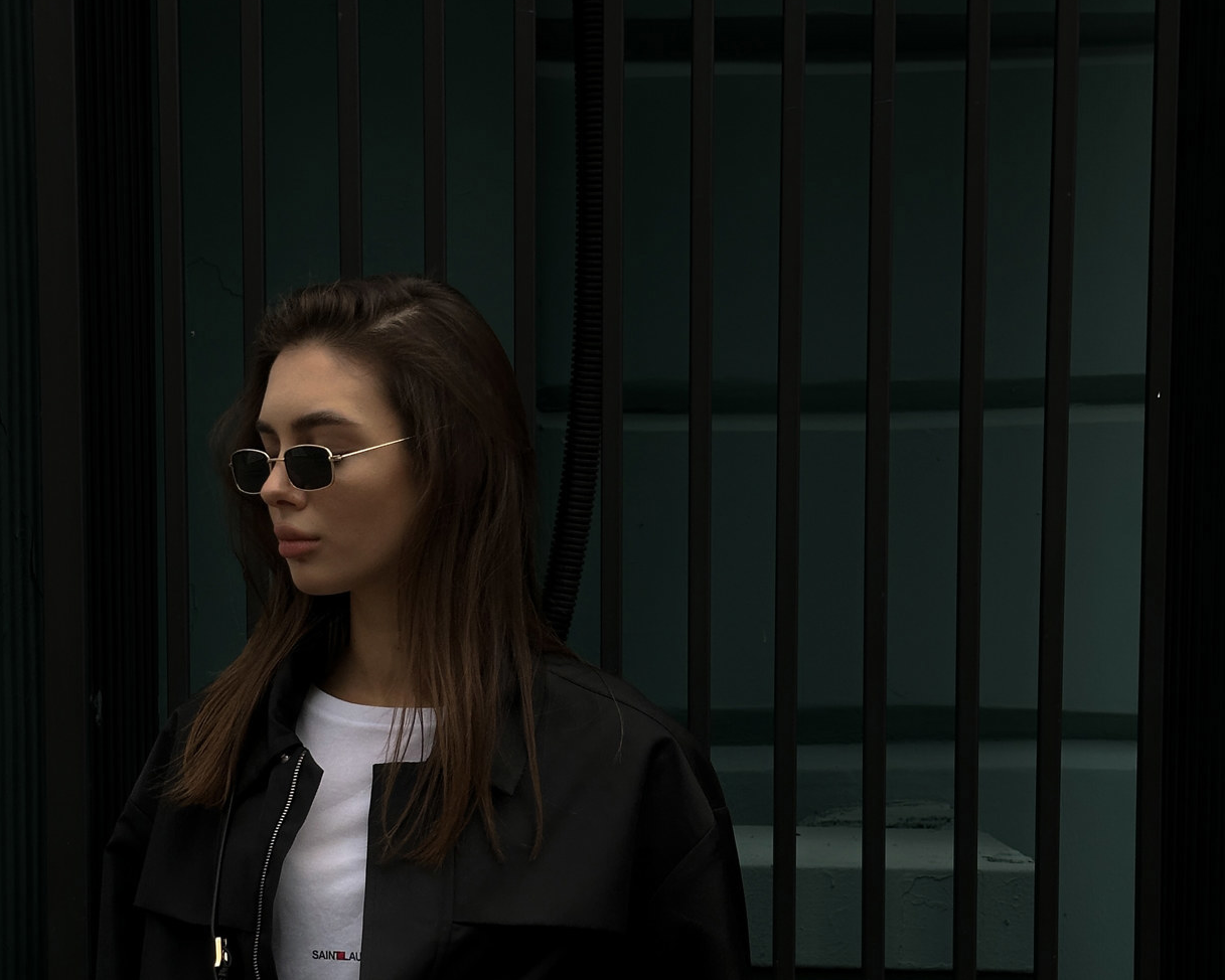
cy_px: 838
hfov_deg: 24.7
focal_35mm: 77
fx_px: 2792
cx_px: 508
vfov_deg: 19.6
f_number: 1.8
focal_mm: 6.86
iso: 64
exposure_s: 1/2400
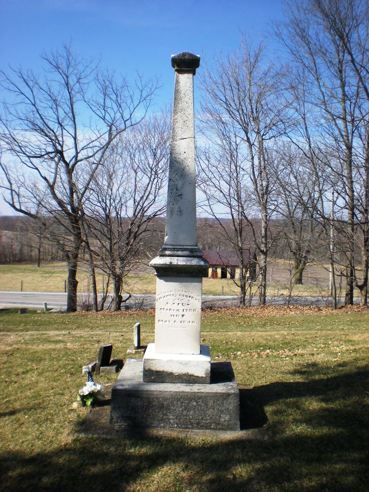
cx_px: 184
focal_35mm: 38
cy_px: 246
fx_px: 540
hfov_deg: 37.7
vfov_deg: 49.0
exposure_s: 1/452
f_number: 4.6
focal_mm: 6.3
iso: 64
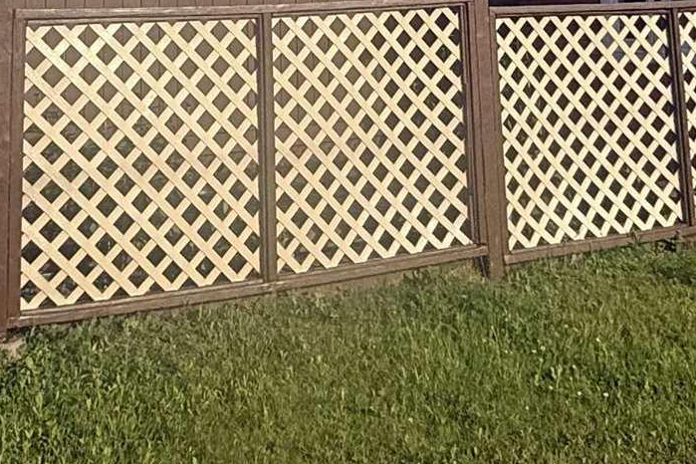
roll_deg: +2.3
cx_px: 347
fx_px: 1237
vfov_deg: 19.0
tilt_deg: +9.5
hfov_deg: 31.4
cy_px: -203
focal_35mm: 64
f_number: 2.2
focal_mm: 2.22
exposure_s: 1/2611
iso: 50
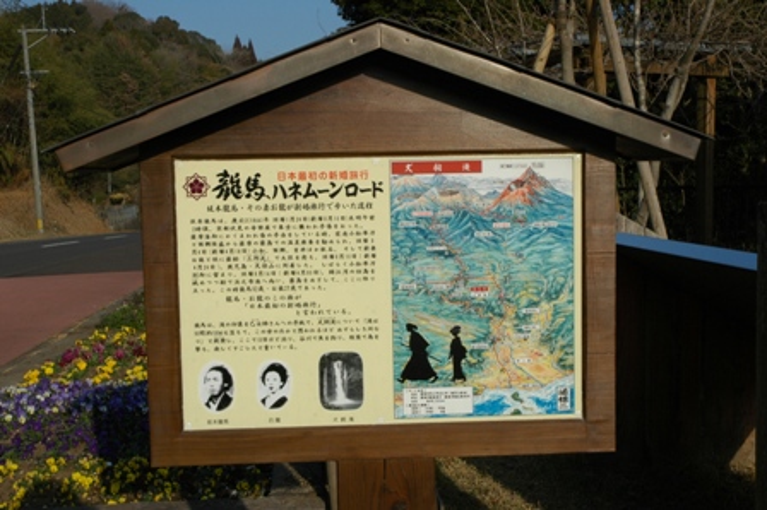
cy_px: 255
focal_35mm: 46
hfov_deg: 42.4
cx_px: 384
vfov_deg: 28.9
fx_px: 990
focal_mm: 31
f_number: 16
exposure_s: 1/160
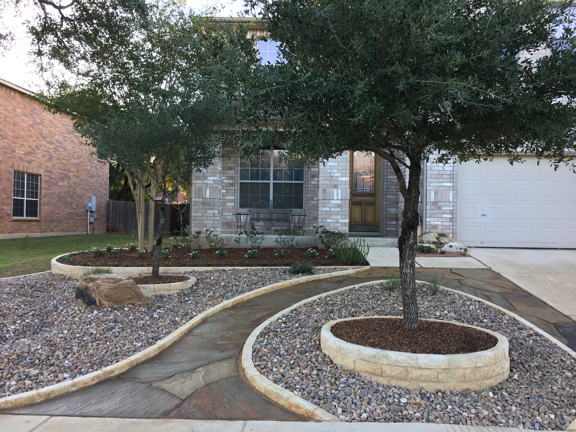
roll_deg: -0.8
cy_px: 216
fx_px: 483
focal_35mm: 29
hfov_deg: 61.7
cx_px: 288
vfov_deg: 48.2
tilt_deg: +1.3
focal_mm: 4.15
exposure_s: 1/60
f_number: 2.2
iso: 25
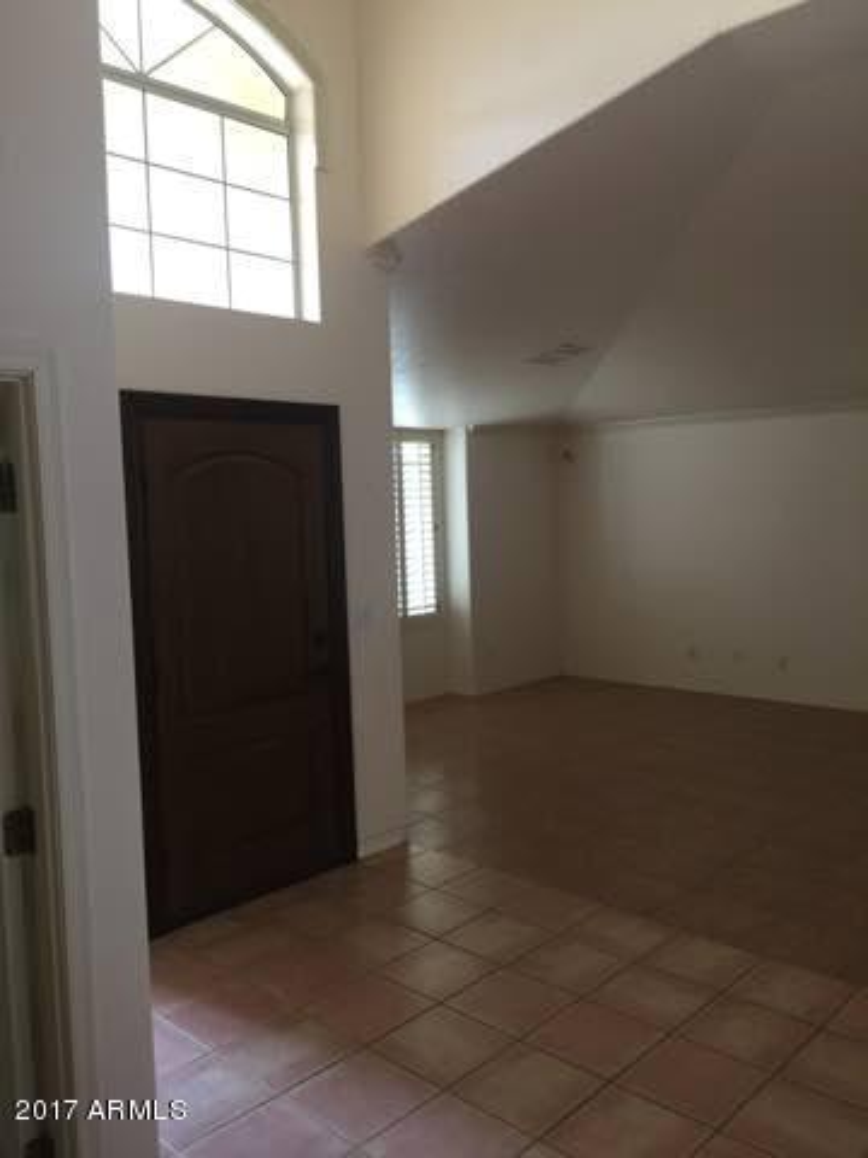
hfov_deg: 48.2
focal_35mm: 29
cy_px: 579
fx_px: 970
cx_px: 434
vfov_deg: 61.7
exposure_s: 1/30
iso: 40
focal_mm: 4.15
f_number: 2.2
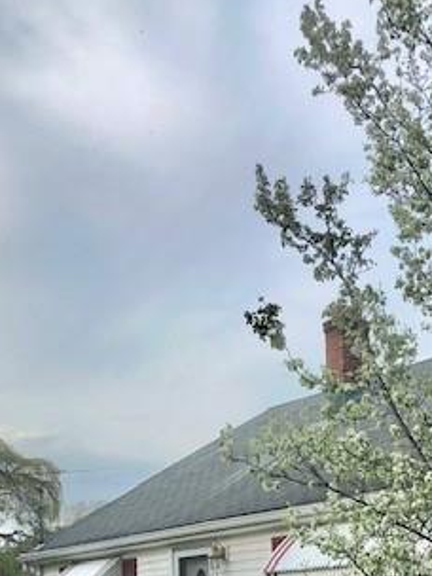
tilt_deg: +3.7
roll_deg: +2.0
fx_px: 982
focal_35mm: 59
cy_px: 561
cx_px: 301
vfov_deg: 30.6
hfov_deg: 24.6
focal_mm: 3.99
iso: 20
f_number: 1.8
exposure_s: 1/736
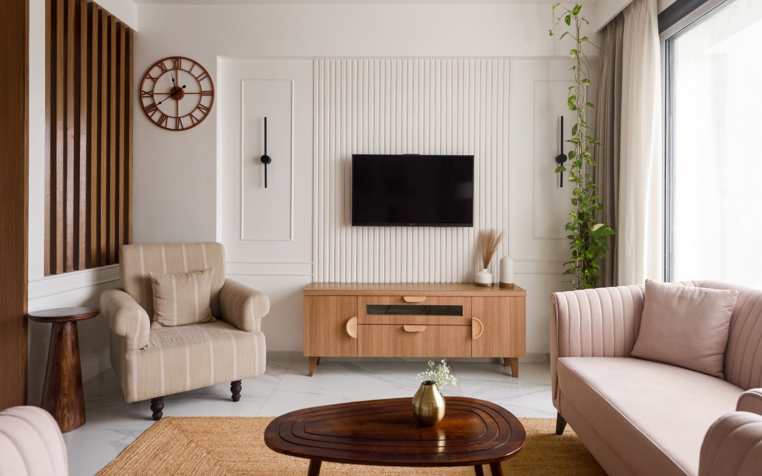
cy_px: 222
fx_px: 478
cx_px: 386
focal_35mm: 23
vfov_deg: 53.0
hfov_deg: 77.2
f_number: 8
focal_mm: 22
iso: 800
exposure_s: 1/20
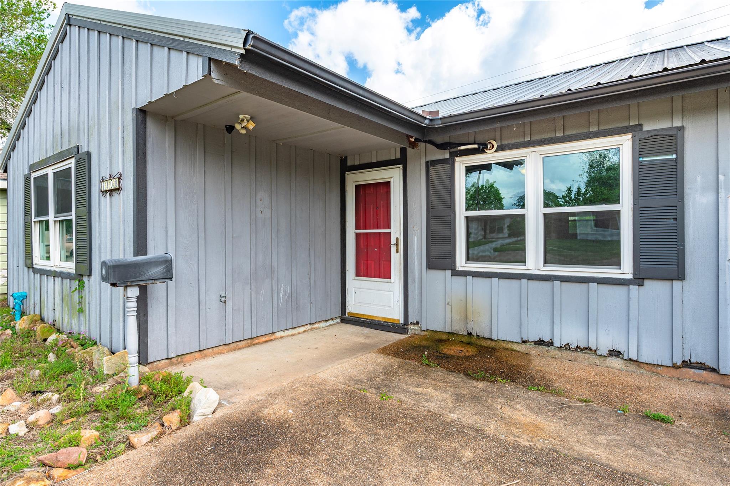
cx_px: 365
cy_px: 243
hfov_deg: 84.0
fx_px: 405
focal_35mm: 20
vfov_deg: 61.8
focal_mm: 20
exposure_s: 1/80
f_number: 11
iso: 100
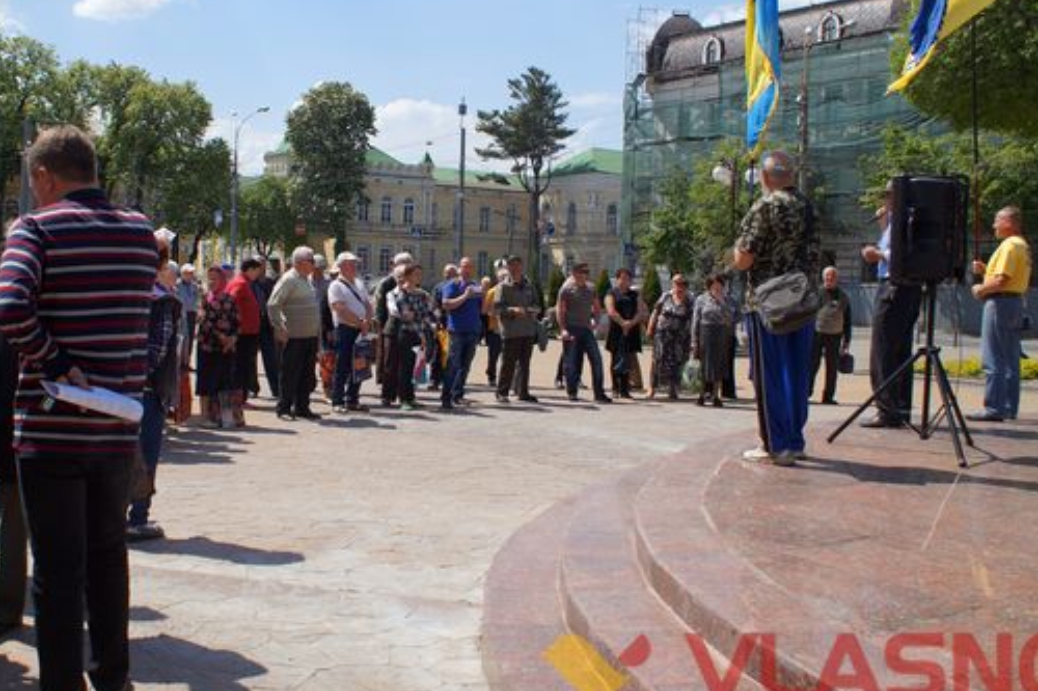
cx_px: 417
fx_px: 1211
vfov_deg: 31.9
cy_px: 322
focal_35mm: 42
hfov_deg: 46.2
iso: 100
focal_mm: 20
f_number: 4.5
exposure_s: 1/800
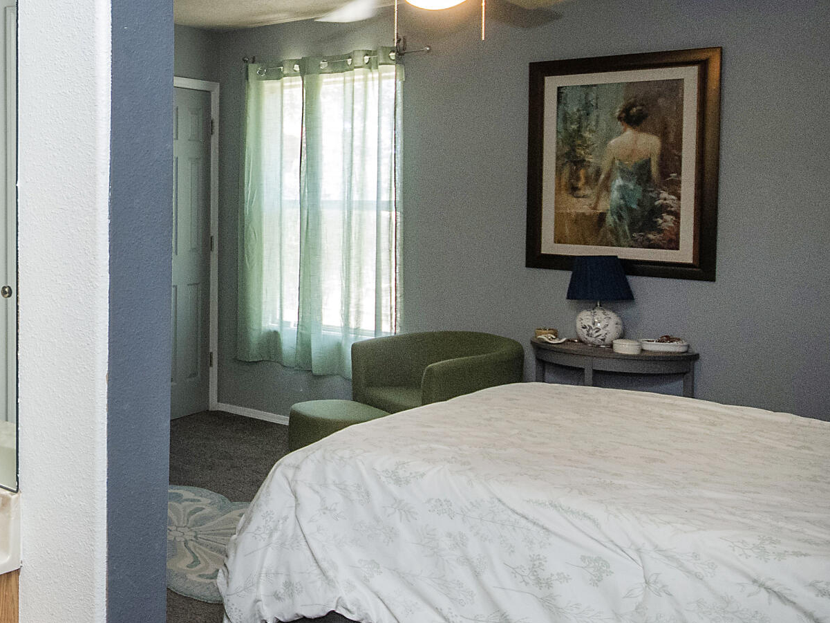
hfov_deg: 43.1
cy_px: 215
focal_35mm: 36
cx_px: -23
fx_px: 863
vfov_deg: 39.3
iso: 1000
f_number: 7.1
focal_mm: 10
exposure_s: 1/30
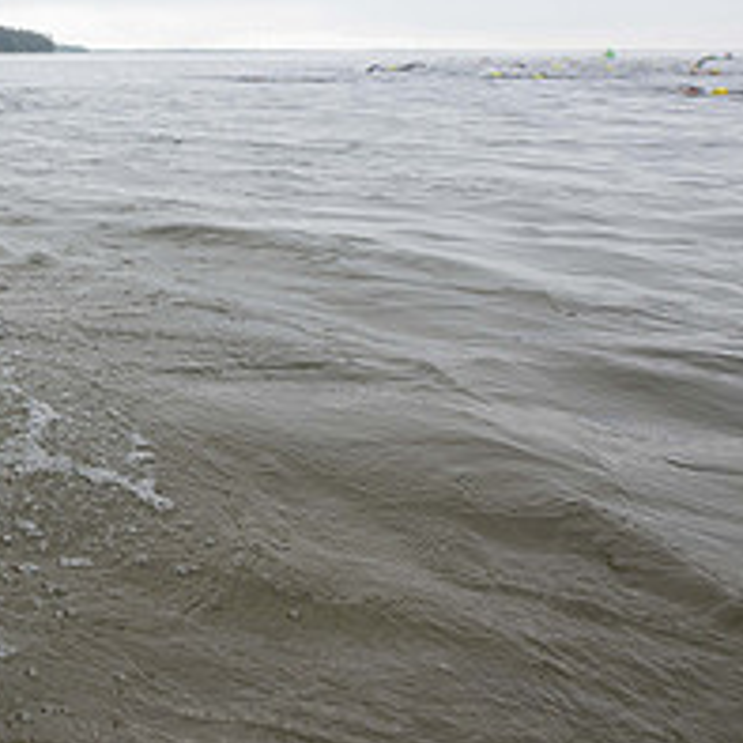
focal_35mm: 35
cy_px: 89
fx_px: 850
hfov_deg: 33.7
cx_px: -230
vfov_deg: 43.5
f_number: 4
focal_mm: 14
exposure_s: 1/640
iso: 400
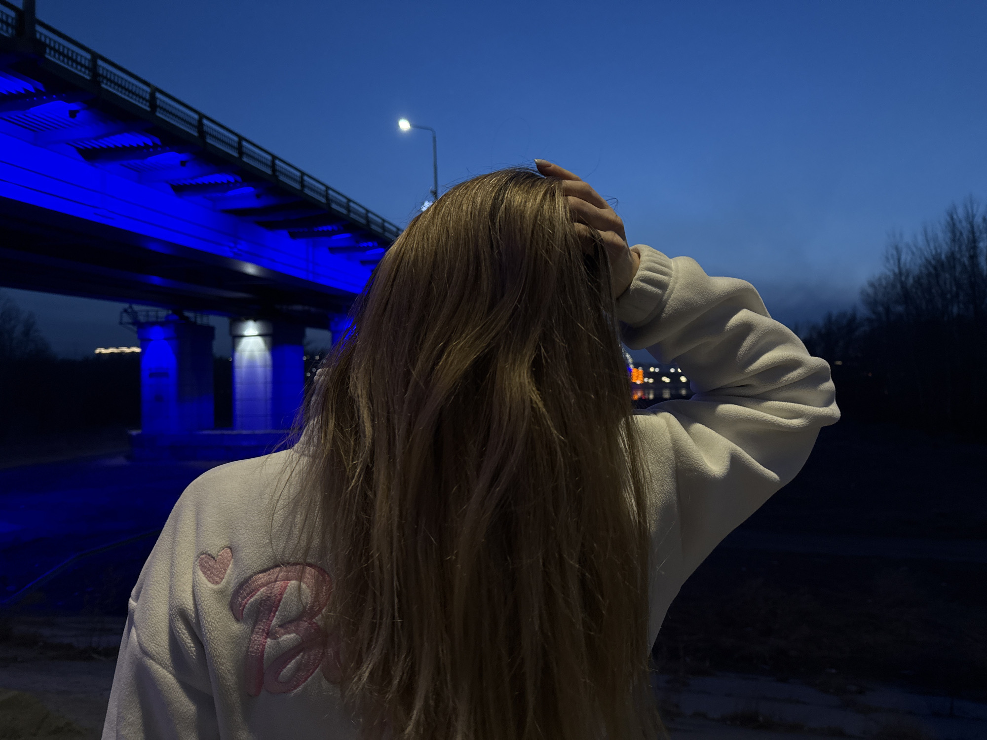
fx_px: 684
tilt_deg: +1.9
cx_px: 494
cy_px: 370
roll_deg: +1.2
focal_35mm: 24
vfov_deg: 56.8
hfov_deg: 71.6
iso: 250
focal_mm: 6.76
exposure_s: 1/50
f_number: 1.78
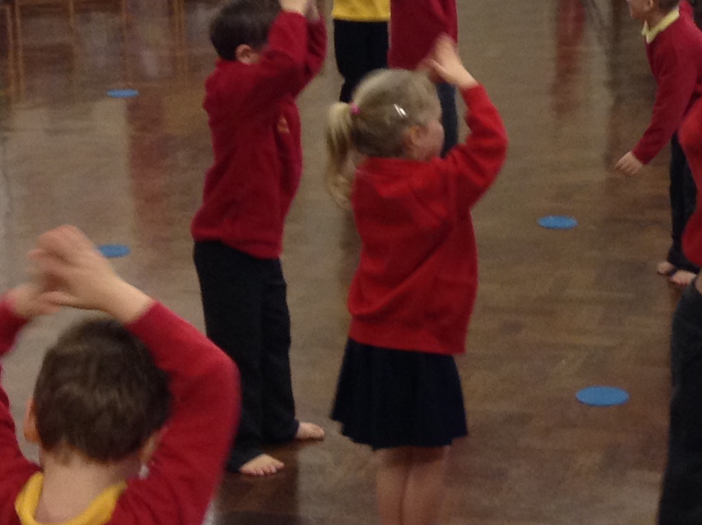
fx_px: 2106
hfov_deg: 18.7
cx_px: 604
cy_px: 182
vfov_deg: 14.2
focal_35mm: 104
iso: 80
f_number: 2.4
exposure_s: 1/25
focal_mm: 3.3
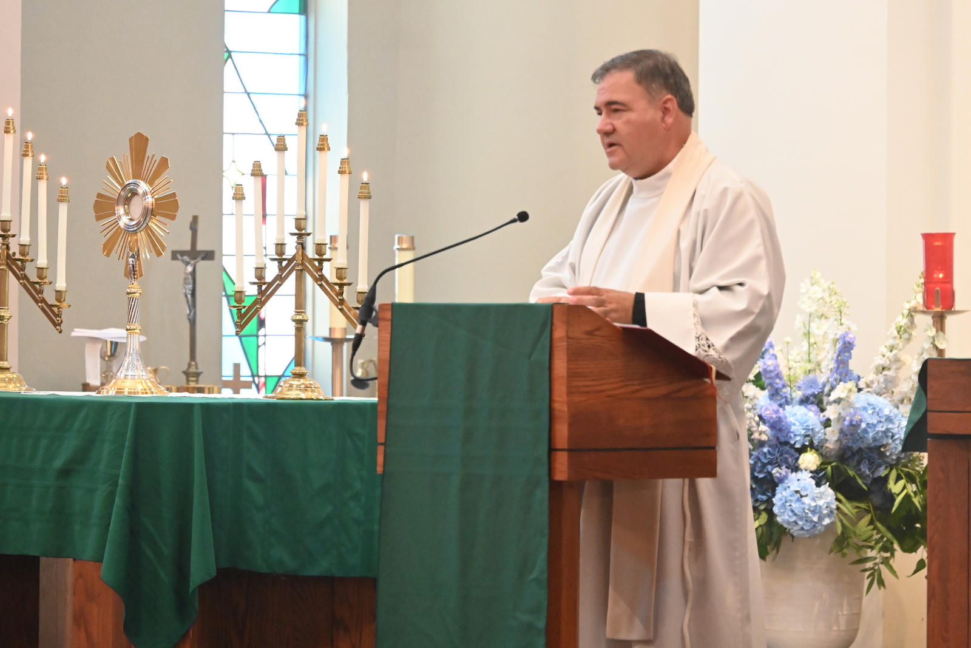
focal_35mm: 200
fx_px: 5396
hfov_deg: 10.3
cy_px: 324
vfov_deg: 6.9
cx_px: 486
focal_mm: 200
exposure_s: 1/160
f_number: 6.3
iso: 12800
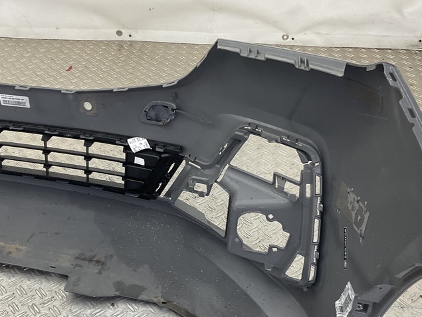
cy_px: 215
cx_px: 165
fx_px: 561
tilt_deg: -38.9
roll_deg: +0.7
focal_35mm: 46
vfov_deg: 31.3
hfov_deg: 41.0
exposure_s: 1/120
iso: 40
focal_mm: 3
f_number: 1.8
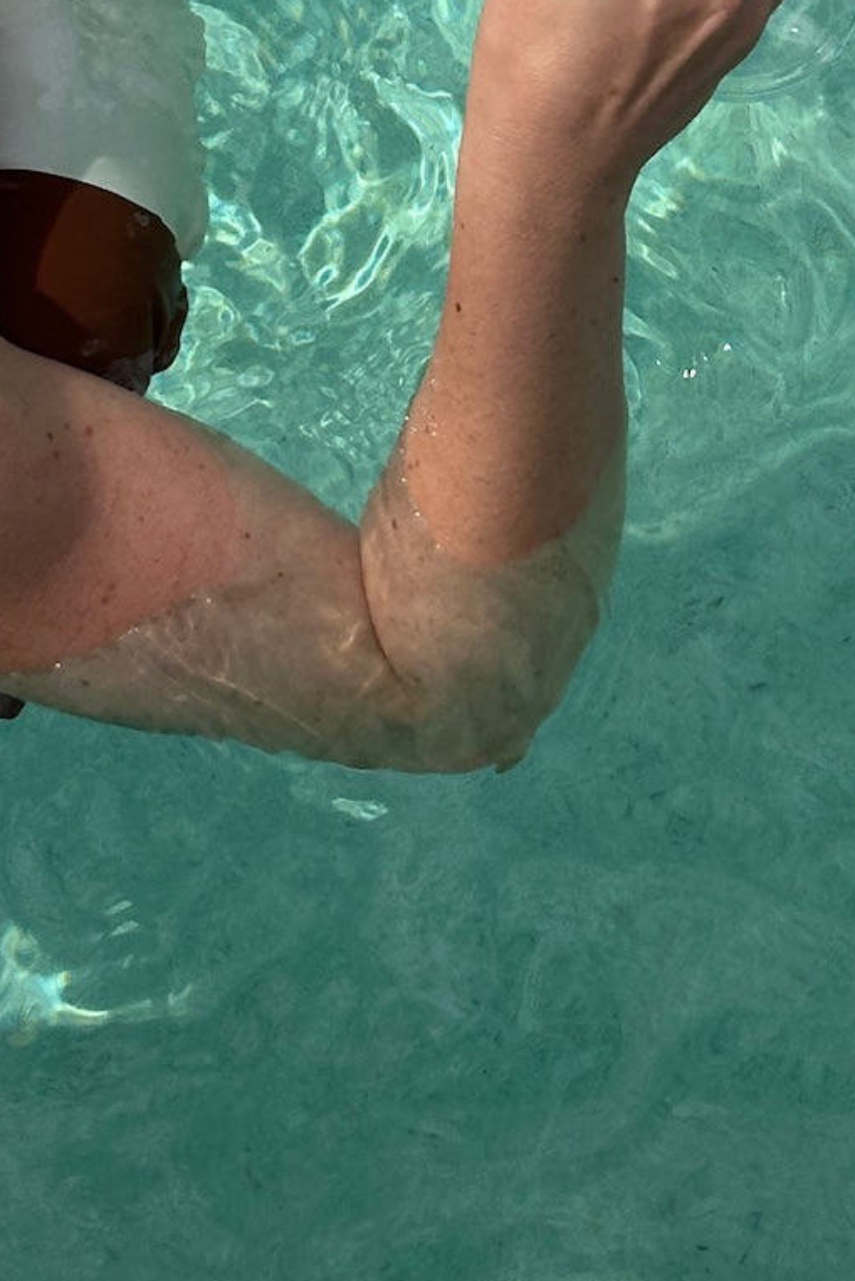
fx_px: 4771
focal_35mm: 134
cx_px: -264
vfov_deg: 14.8
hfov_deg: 10.0
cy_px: -292
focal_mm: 6.86
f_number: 1.78
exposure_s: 1/5263
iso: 64
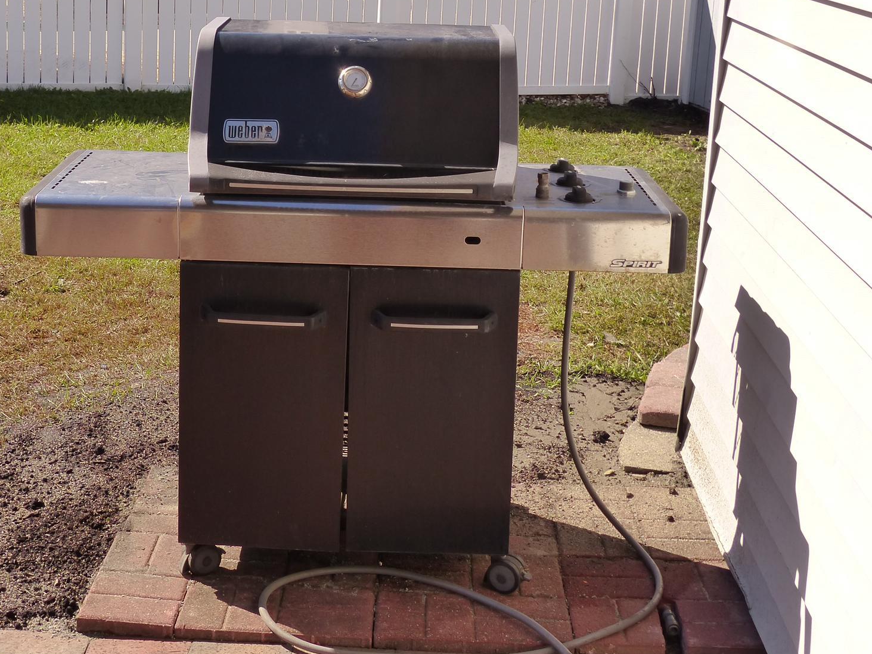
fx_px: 1411
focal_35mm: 56
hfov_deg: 34.2
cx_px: 339
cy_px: 221
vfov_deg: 26.0
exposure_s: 1/800
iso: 200
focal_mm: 7.1
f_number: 4.5
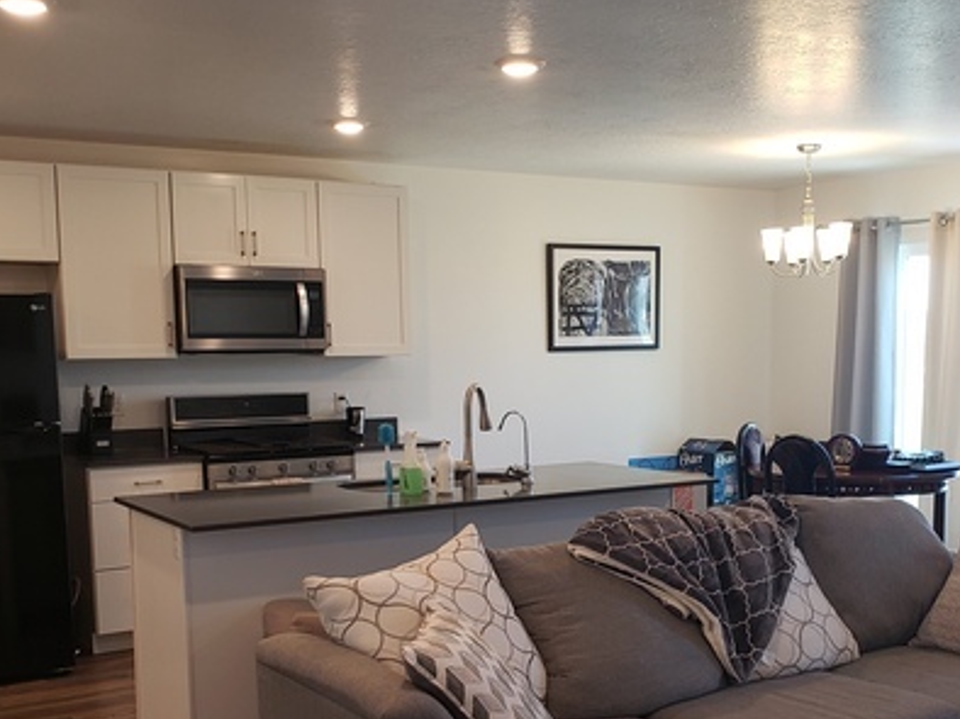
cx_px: 557
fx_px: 1220
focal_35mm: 44
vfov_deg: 32.5
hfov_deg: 42.8
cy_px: 490
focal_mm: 4.3
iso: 160
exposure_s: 1/60
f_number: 2.4
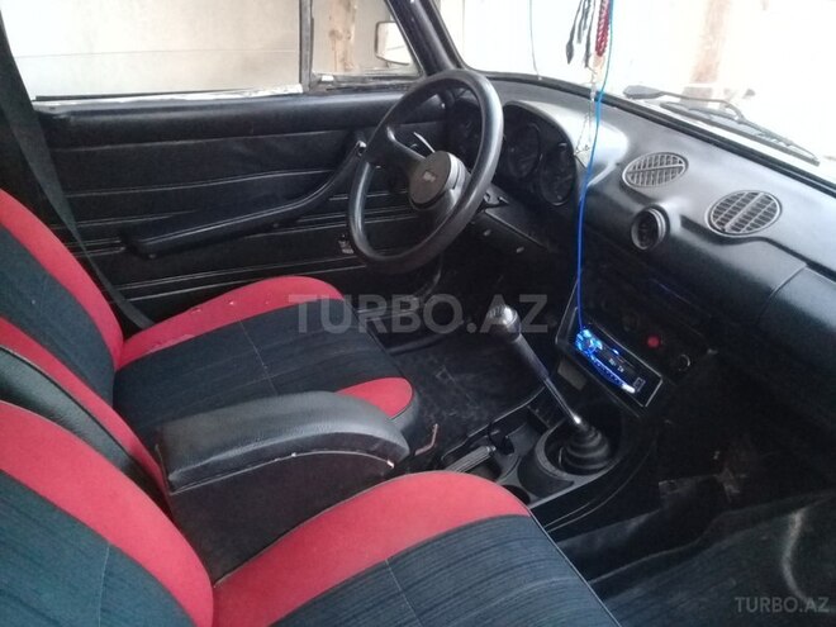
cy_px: 314
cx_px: 418
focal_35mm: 31
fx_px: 749
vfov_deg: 45.4
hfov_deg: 58.4
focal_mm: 3.3
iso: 500
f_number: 2.2
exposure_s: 1/17
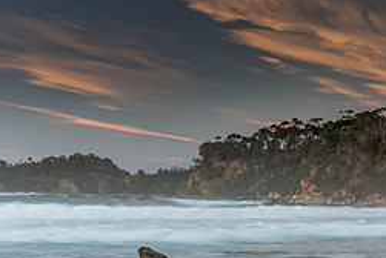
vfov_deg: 10.4
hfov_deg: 15.1
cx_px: 421
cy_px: 219
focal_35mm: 132
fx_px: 1417
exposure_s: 1.3
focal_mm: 38
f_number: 9
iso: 80
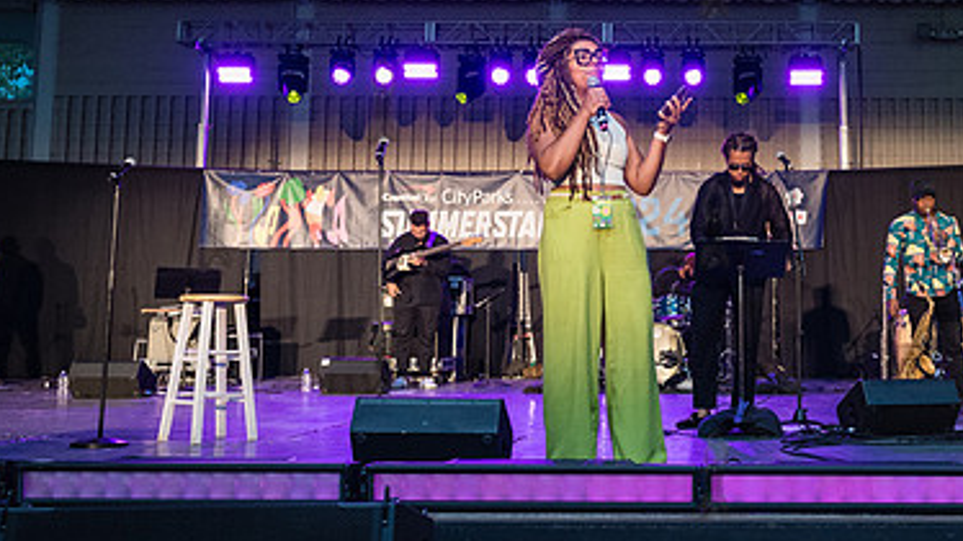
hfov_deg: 44.1
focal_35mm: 45
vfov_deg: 26.4
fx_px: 1149
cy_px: 223
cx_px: 713
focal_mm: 27
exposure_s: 1/320
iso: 3200
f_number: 4
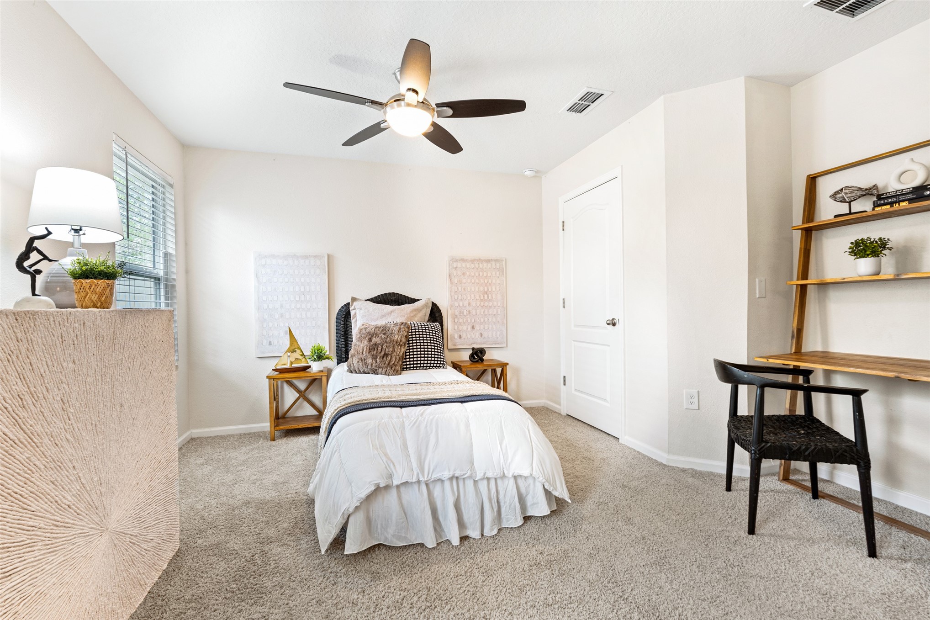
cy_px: 310
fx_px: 426
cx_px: 465
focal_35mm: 16
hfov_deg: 95.0
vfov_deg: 72.0
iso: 400
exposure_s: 1/3
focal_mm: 16.5
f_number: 8
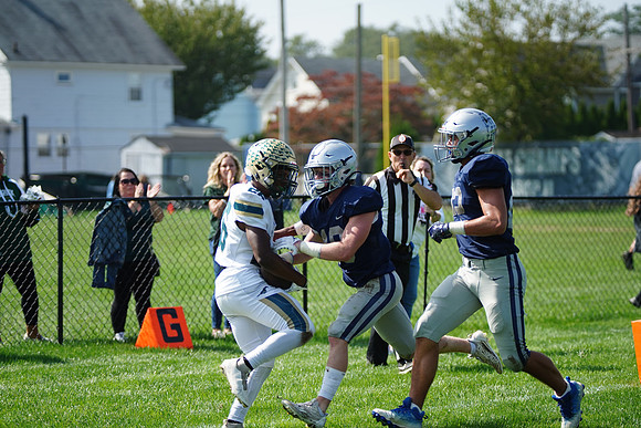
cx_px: 320
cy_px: 214
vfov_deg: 9.3
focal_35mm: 148
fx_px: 2636
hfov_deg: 13.9
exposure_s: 1/3200
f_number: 2.8
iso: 400
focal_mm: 148
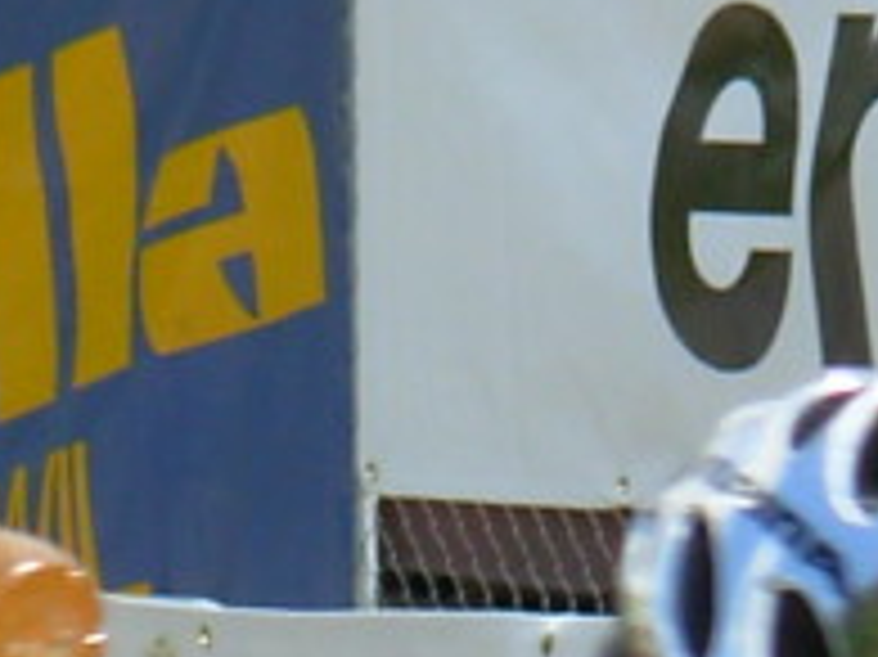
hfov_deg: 2.2
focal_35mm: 908
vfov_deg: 1.6
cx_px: -108
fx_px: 23016
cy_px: 1246
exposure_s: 1/362
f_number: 4.9
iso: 50
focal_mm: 28.5
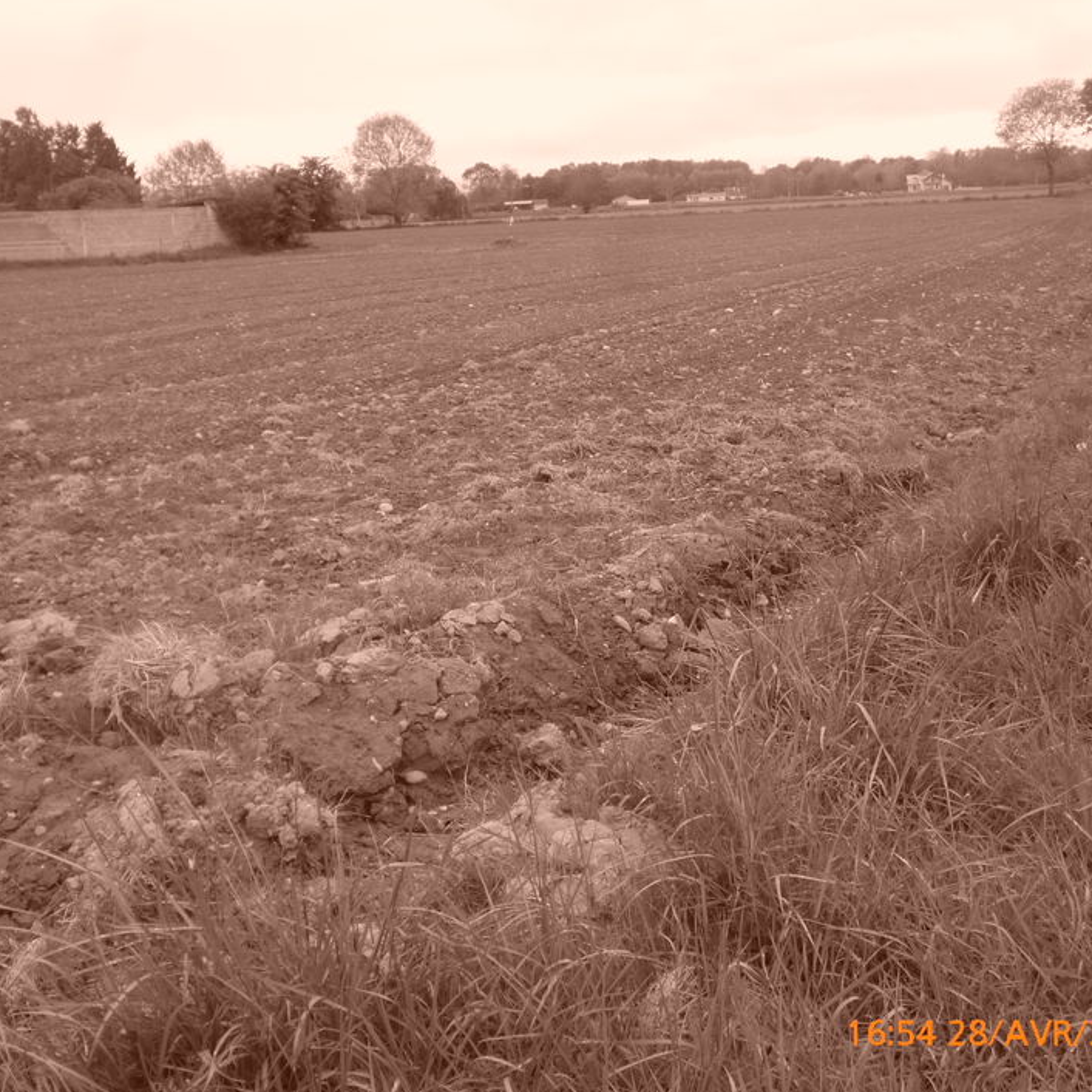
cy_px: 570
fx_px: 1428
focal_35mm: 40
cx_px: 494
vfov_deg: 41.8
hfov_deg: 41.8
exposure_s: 1/100
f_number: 3.3
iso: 100
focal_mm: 5.7
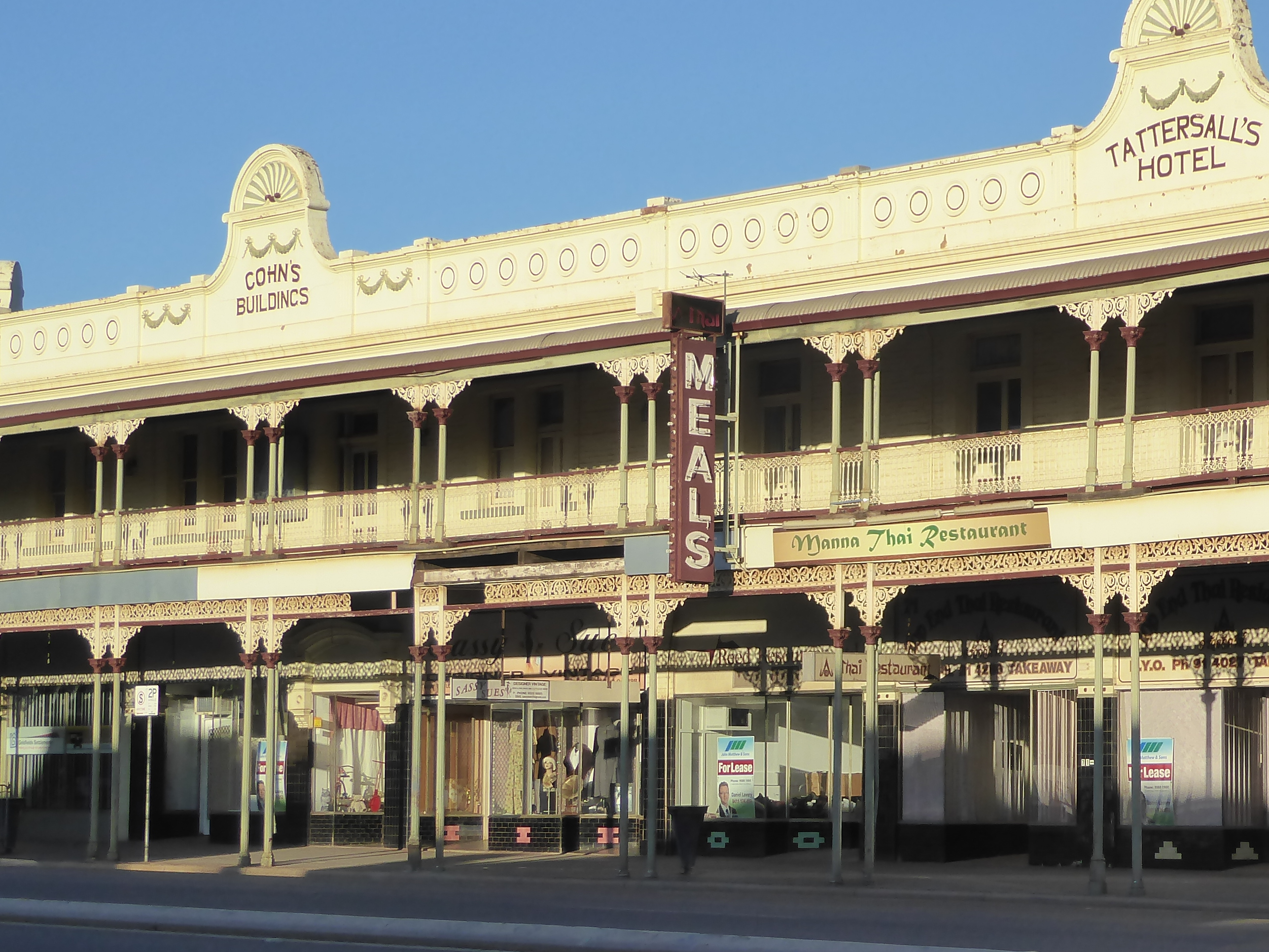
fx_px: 3703
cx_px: 906
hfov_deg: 19.3
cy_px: 602
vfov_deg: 14.6
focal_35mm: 101
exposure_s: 1/640
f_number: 4.3
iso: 160
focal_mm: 10.9
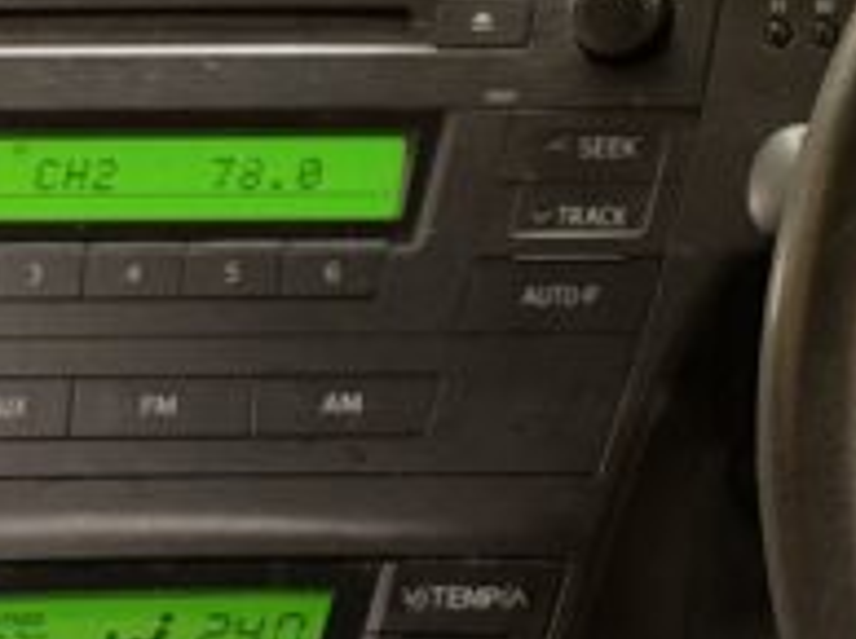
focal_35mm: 99
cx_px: 1249
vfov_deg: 14.9
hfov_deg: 17.9
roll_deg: +1.0
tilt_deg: -25.3
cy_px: 172
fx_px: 2445
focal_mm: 6.76
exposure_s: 1/50
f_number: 1.78
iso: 400
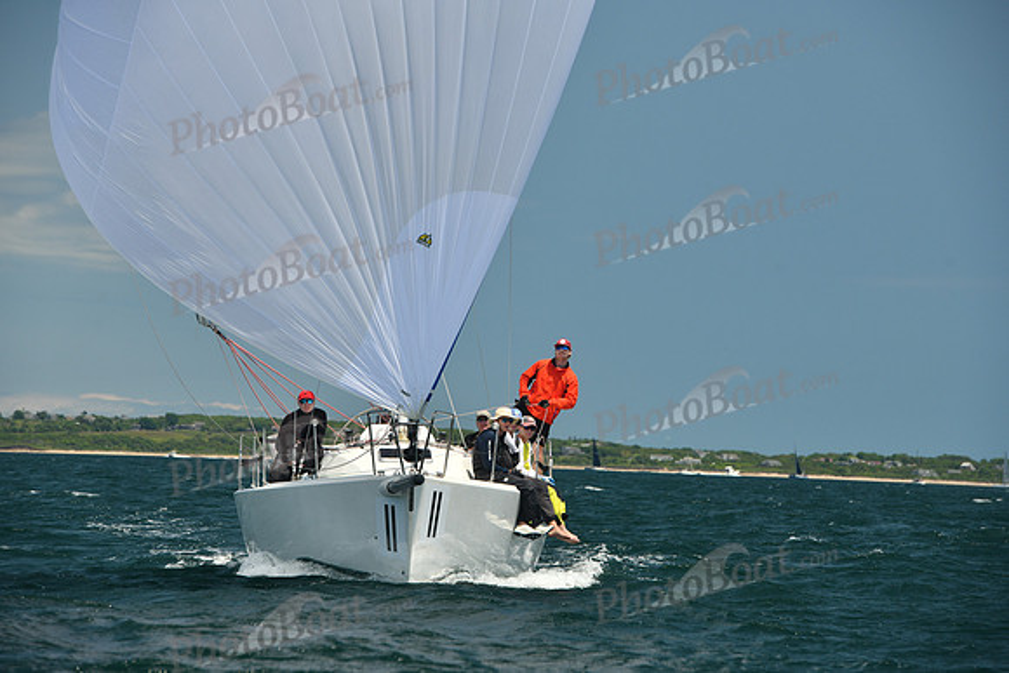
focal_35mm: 180
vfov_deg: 7.6
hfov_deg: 11.4
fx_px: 5046
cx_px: 504
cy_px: 336
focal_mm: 180
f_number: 7.1
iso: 320
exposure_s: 1/640
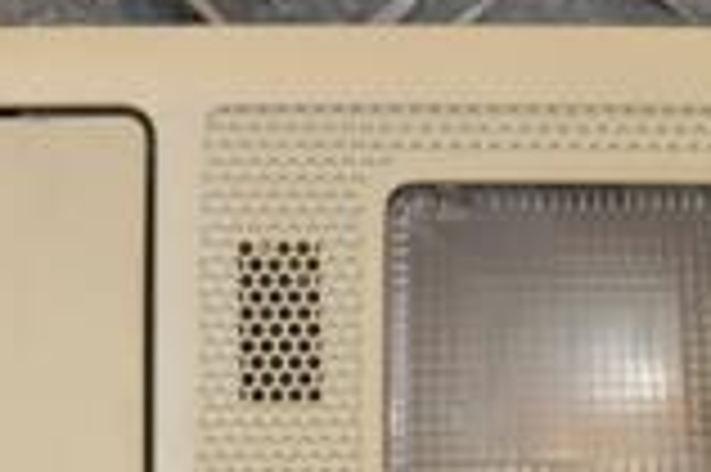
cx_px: 464
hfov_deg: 5.2
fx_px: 7892
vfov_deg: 3.4
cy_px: 796
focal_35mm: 400
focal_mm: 70
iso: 800
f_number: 8
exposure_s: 1/200
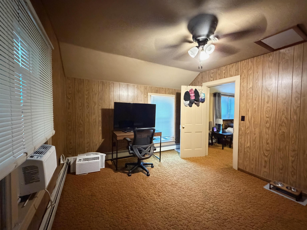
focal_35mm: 14
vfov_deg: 85.7
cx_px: 154
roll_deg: -1.2
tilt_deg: -2.4
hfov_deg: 102.1
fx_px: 124
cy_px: 115
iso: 2500
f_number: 2.2
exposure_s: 1/24
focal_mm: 2.22
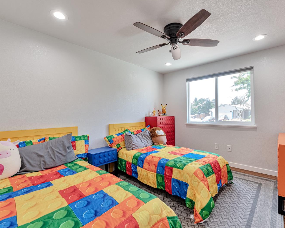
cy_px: 113
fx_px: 135
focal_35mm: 16
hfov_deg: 92.9
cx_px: 154
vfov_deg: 80.4
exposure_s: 1/8
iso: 250
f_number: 8
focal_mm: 9.5
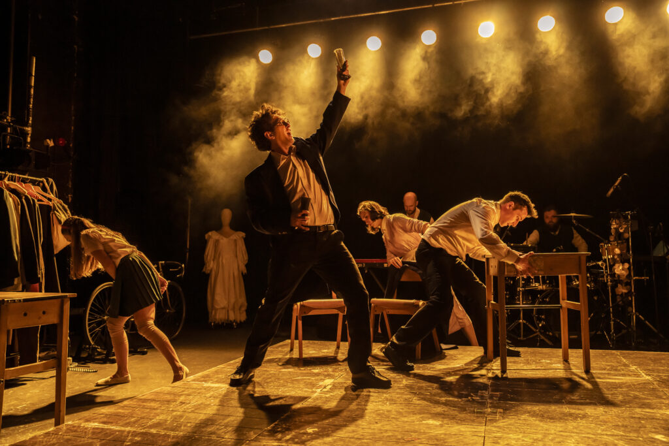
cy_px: 223
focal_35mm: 30
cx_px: 334
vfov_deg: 43.6
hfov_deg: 61.9
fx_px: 558
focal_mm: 30
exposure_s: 1/60
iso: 2500
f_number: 3.5
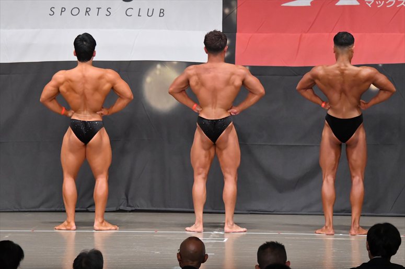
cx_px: 202
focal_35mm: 202
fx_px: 2271
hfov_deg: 10.2
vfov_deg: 6.8
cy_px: 134
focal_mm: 135
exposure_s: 1/400
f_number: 5.6
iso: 6400
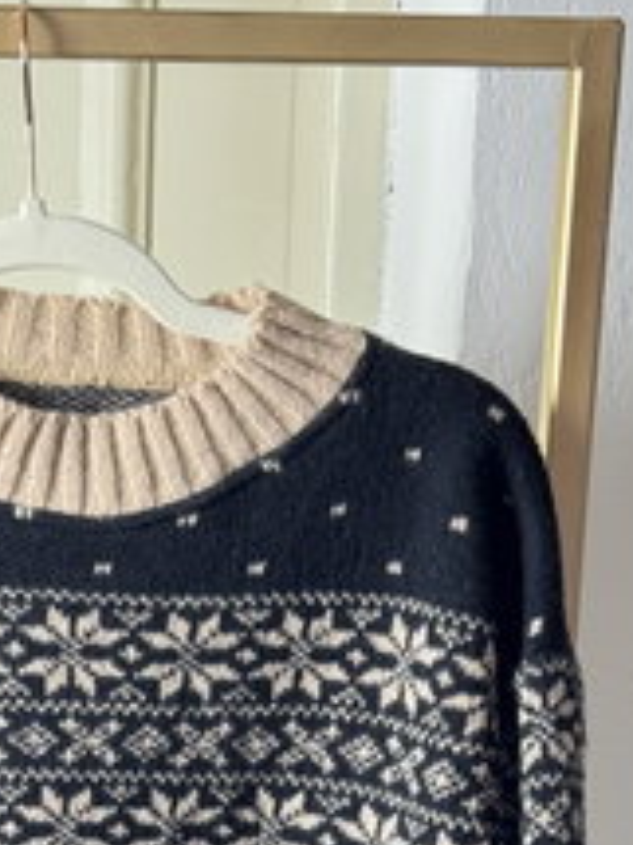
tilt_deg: -12.6
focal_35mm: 119
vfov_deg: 16.1
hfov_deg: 12.3
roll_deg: +0.1
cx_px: -31
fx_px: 2904
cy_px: 894
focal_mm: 6.76
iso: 160
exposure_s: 1/100
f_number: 1.78
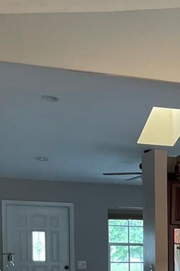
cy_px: 309
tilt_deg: -3.0
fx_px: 721
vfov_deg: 20.1
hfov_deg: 12.5
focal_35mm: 96
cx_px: 362
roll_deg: -0.4
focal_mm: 4.2
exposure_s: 1/60
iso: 400
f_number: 1.6
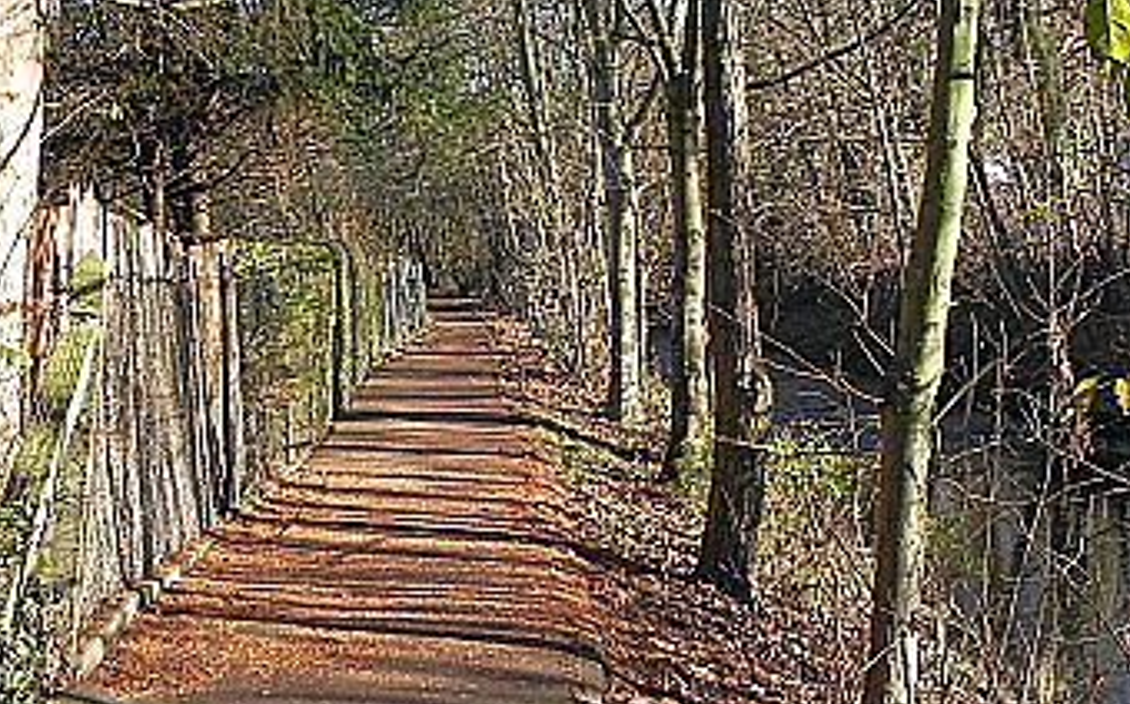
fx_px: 1970
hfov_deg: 32.0
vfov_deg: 20.3
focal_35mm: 64
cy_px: 287
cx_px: 525
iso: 160
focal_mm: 7.3
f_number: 5
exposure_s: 1/171
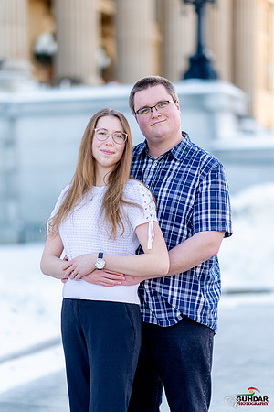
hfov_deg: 16.1
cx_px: 137
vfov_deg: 23.9
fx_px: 970
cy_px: 206
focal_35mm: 85
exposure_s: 1/1600
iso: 100
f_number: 1.4
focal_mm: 85
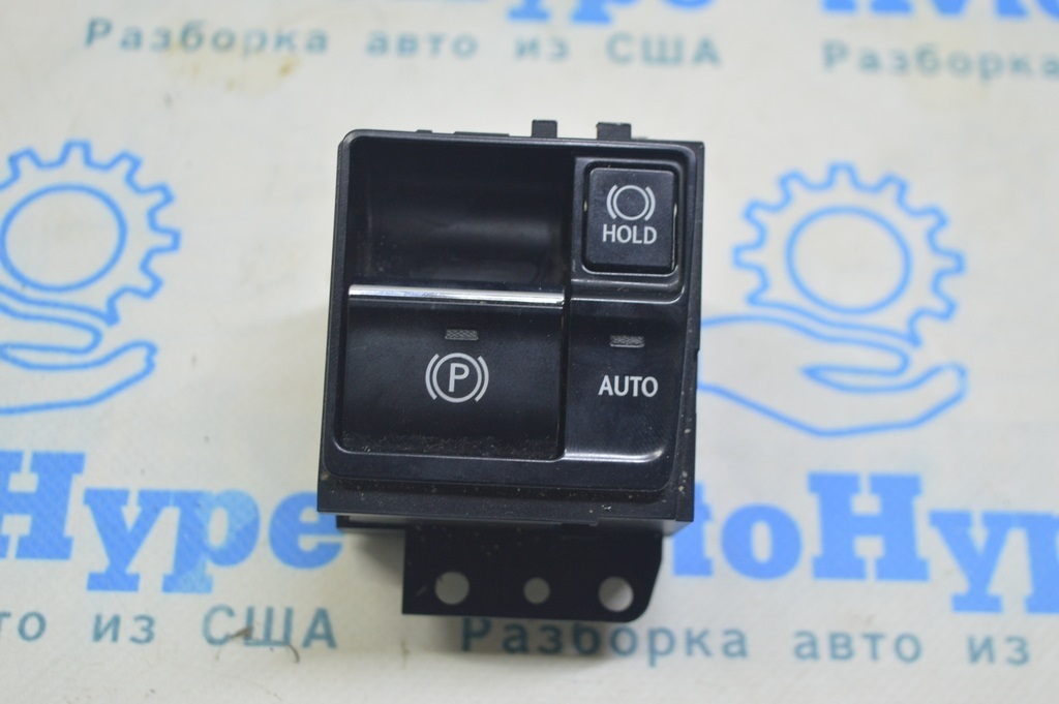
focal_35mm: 63
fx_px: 1852
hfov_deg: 31.9
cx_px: 530
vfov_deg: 21.5
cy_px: 352
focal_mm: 42
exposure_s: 1/20
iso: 400
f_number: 5.6
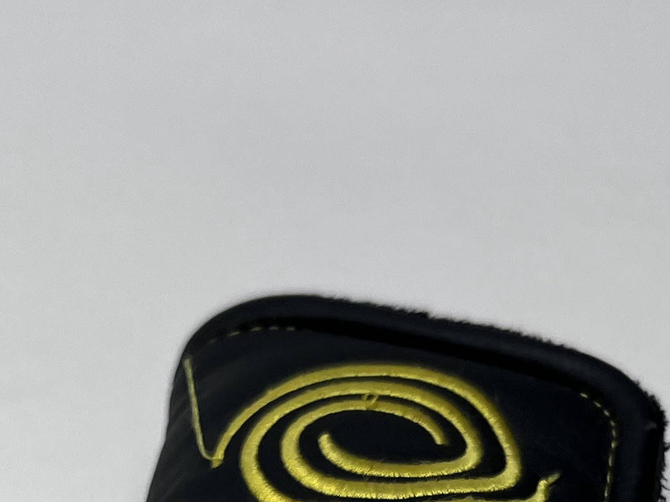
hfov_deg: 19.6
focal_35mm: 100
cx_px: 370
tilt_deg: -48.3
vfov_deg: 13.4
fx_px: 1936
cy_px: 886
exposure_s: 1/577
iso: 50
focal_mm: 5.1
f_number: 1.6
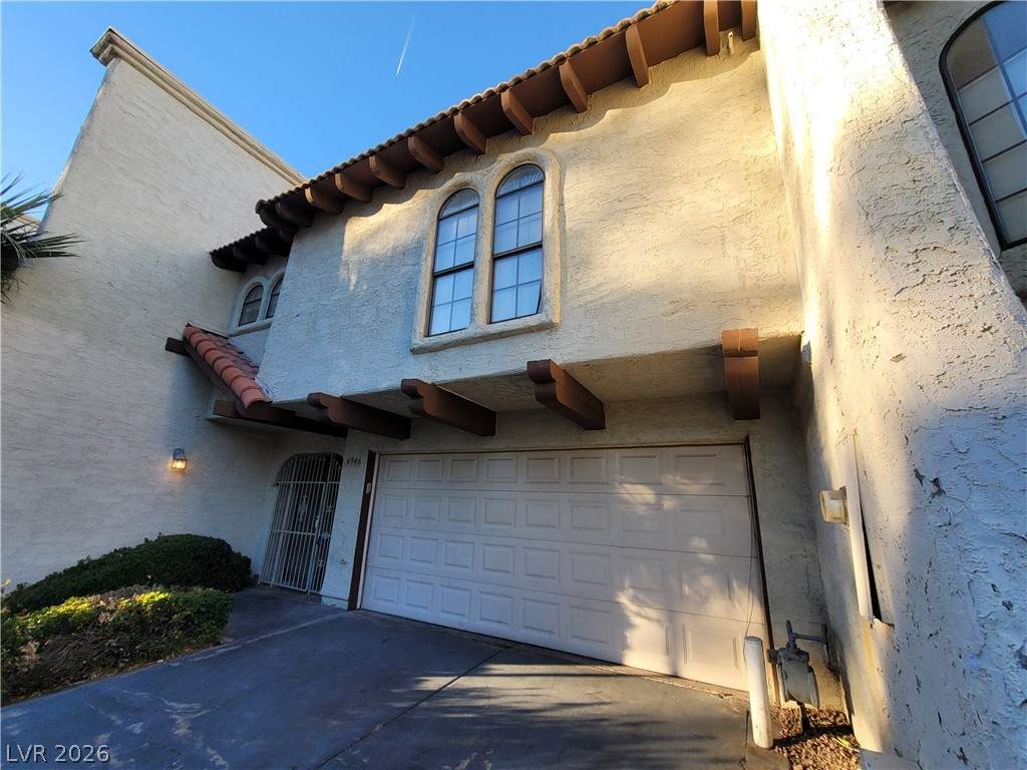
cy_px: 385
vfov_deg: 89.9
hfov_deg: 106.2
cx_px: 514
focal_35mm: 13
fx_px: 386
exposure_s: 1/333
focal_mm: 2.2
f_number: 2.2
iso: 64
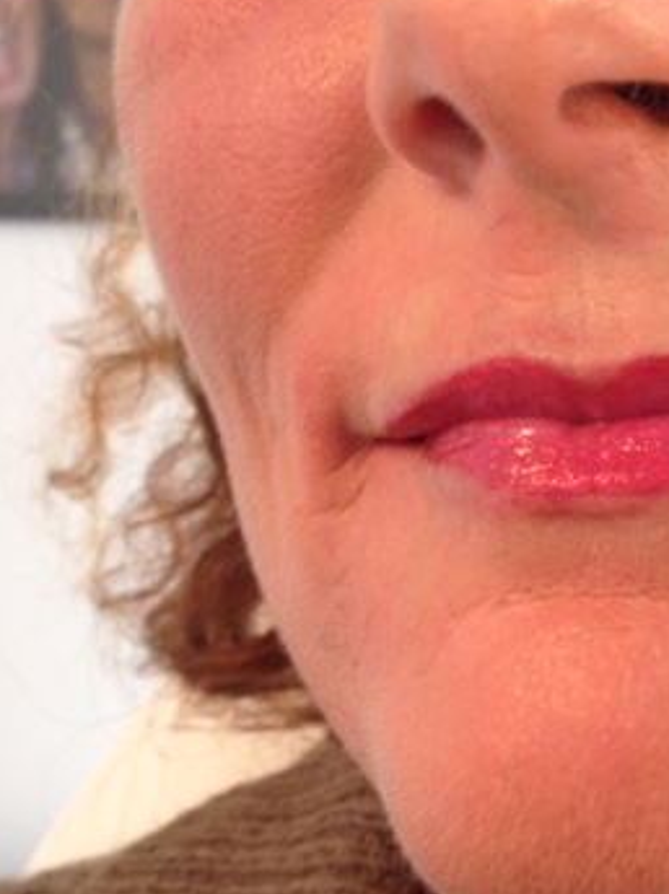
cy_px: 542
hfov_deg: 21.8
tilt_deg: -11.3
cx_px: 656
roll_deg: -1.7
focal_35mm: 65
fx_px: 1678
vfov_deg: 29.8
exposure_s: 1/20
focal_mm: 4.28
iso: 64
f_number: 2.4
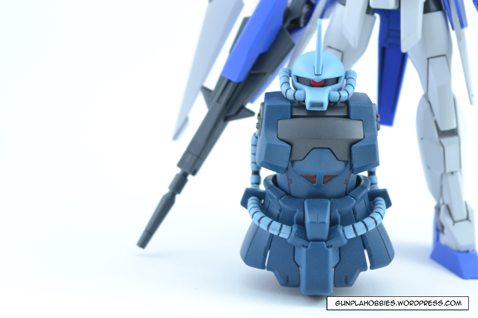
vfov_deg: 16.6
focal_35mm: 82
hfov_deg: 24.6
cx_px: 239
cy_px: 159
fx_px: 1095
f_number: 10
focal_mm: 55
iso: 800
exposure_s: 1/50
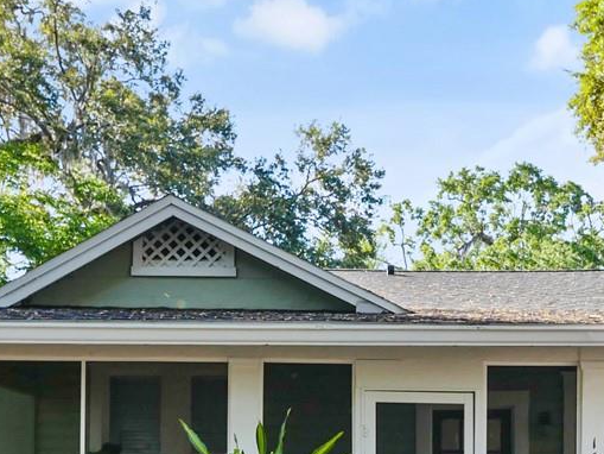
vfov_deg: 30.6
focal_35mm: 44
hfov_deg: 41.8
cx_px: 443
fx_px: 768
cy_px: 452
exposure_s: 1/200
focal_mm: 7
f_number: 5.6
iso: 200
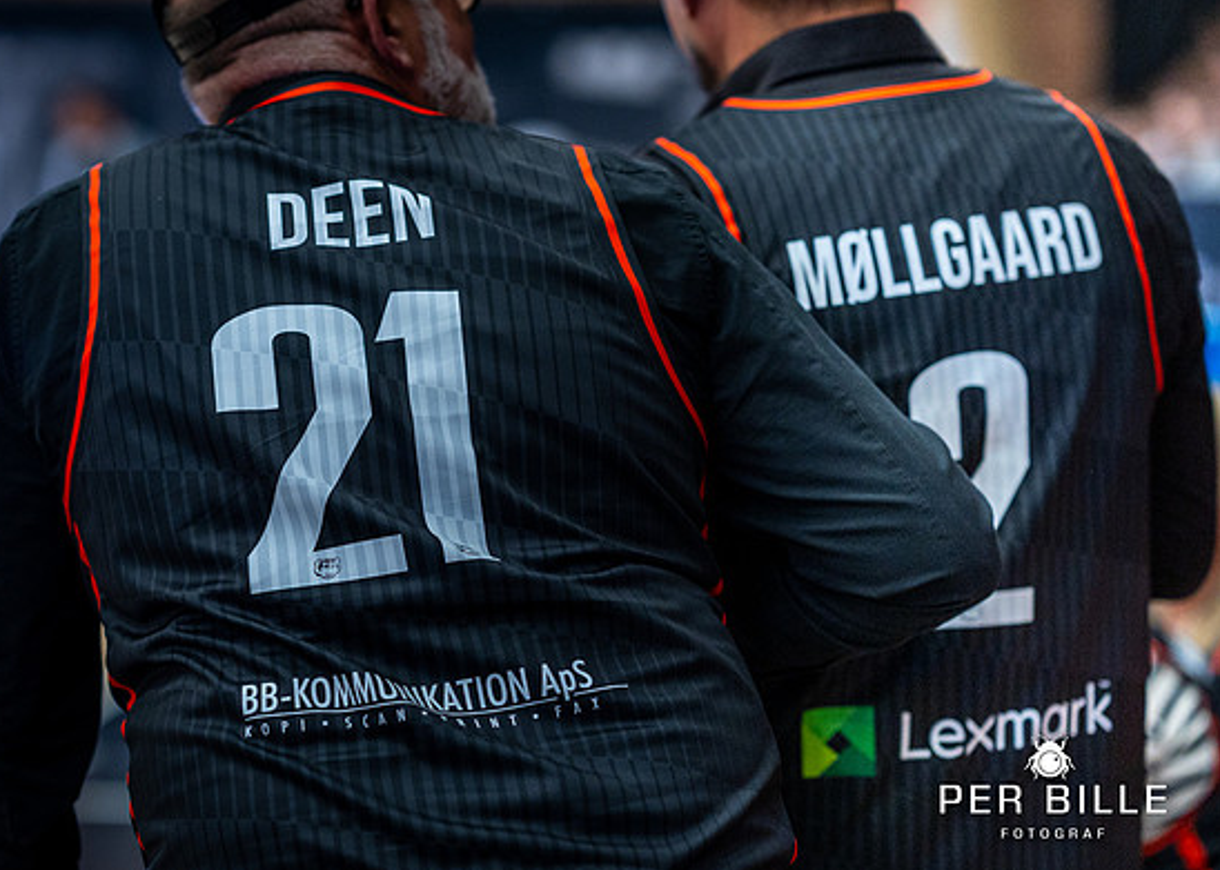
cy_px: 425
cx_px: 514
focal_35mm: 98
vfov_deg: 14.6
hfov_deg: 20.4
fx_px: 3394
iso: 1600
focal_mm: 85
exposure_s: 1/2000
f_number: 2
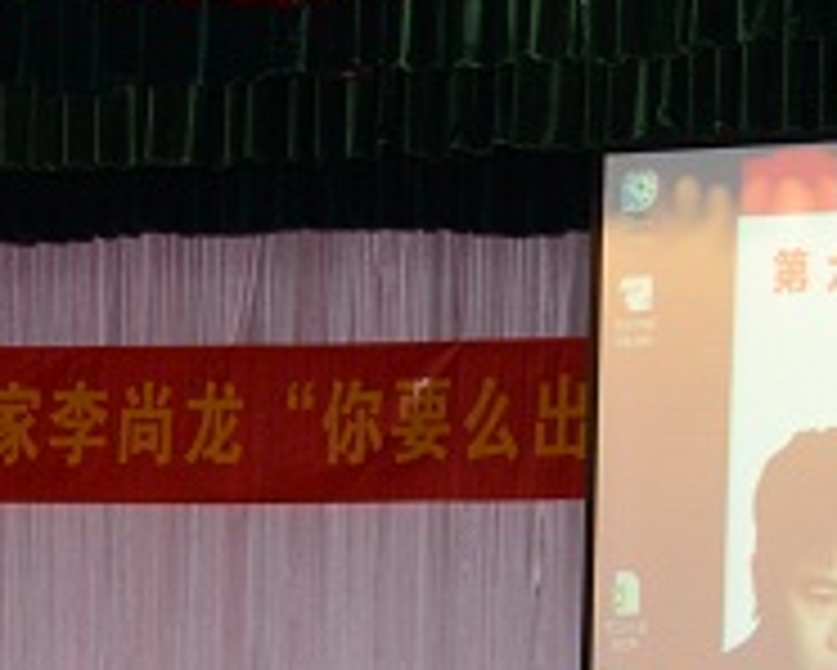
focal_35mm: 232
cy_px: 1018
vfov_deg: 6.6
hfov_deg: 8.3
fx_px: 5750
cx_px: -99
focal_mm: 44
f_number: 5.6
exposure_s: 1/60
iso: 1000
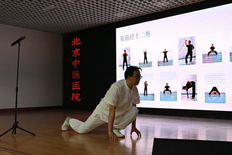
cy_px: 78
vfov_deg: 32.7
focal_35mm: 41
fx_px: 264
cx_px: 116
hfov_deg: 47.4
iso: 16000
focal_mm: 41
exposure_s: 1/640
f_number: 13
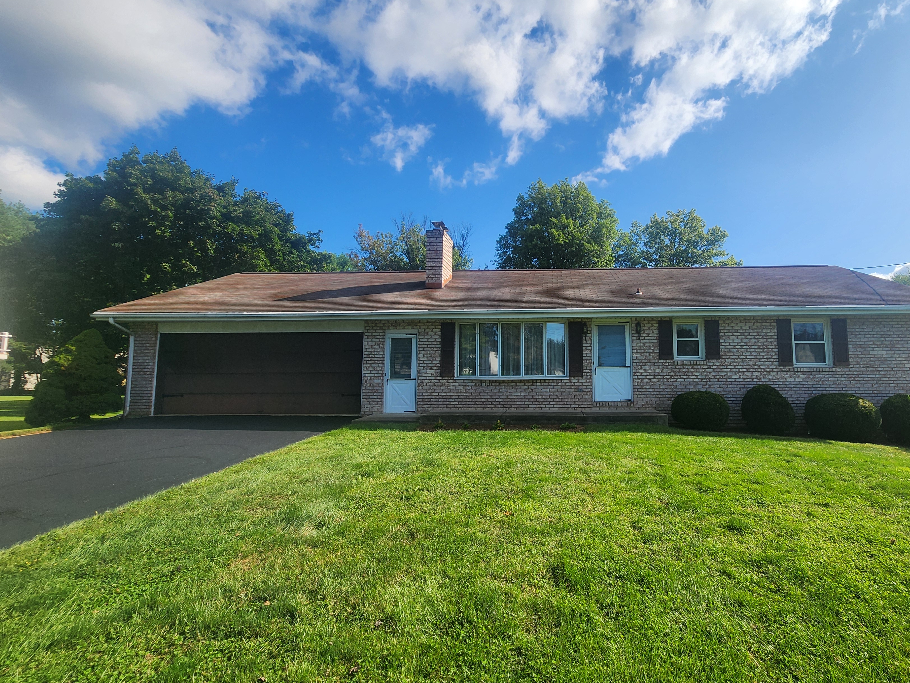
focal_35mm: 16
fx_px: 421
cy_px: 332
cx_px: 538
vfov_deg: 78.1
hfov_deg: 93.5
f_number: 2.2
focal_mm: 2.2
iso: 50
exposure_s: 1/2333
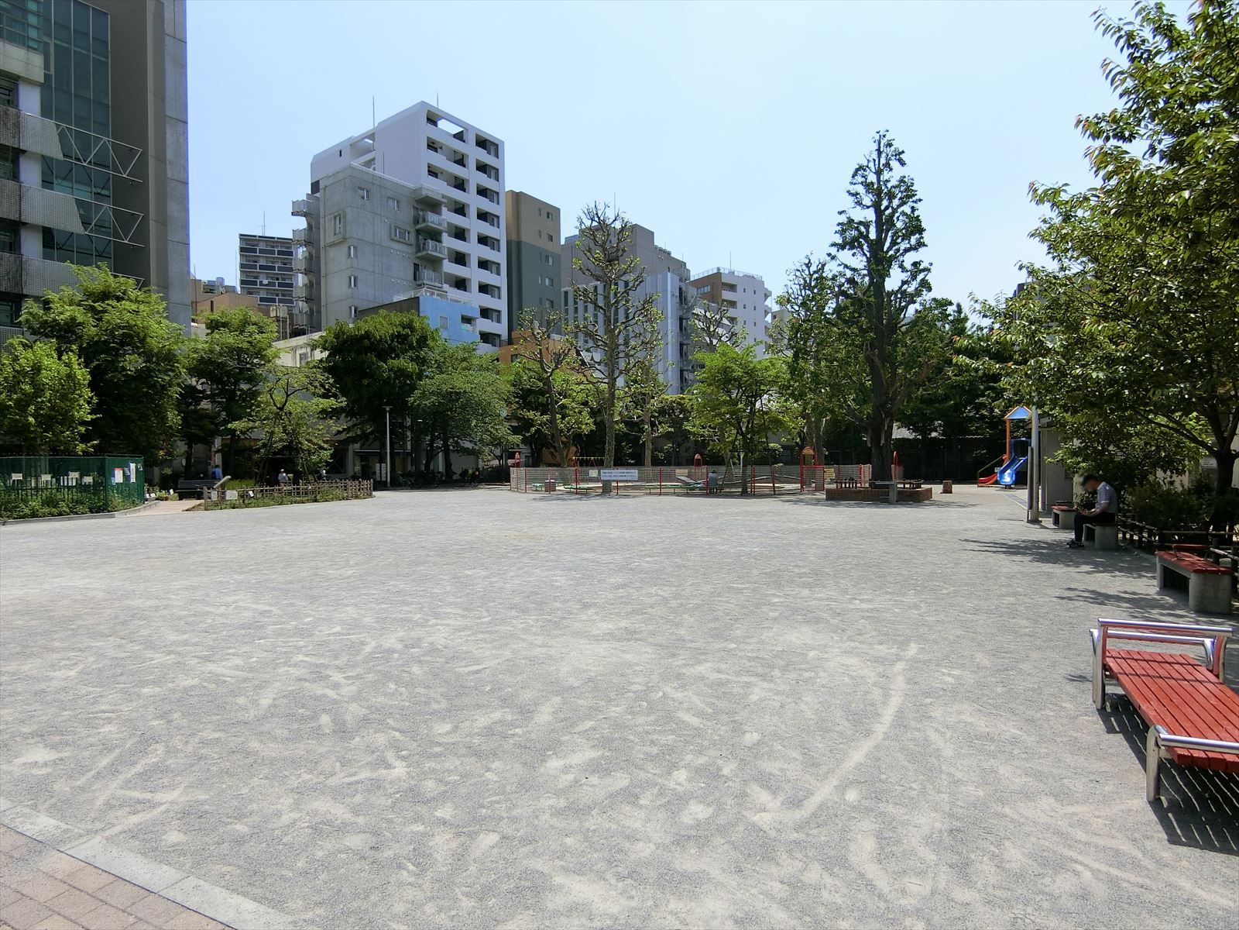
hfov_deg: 84.7
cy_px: 465
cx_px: 620
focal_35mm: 19
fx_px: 680
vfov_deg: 68.7
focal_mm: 4.06
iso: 80
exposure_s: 1/320
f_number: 6.9
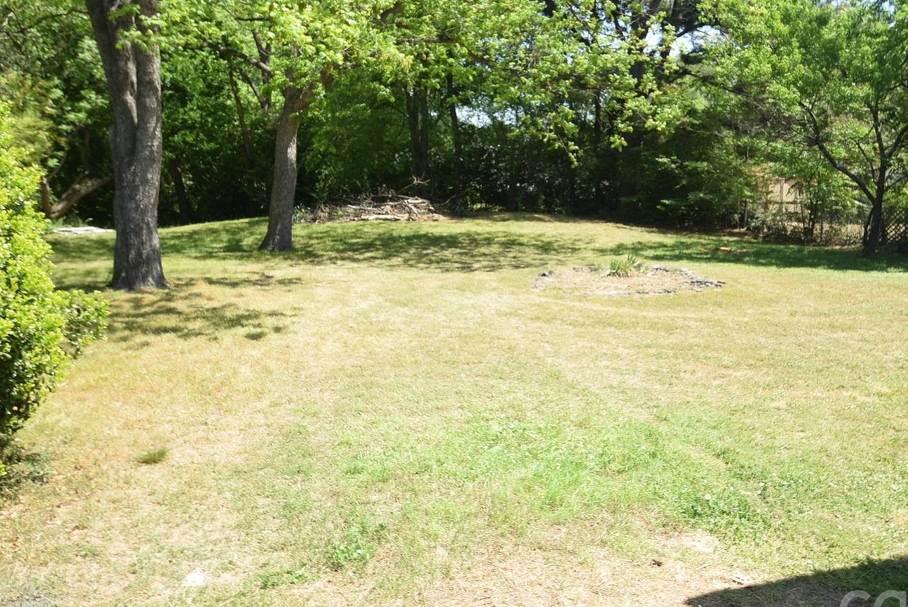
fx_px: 782
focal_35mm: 31
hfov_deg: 59.5
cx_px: 564
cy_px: 210
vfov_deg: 41.9
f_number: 7.1
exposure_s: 1/200
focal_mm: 14
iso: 100
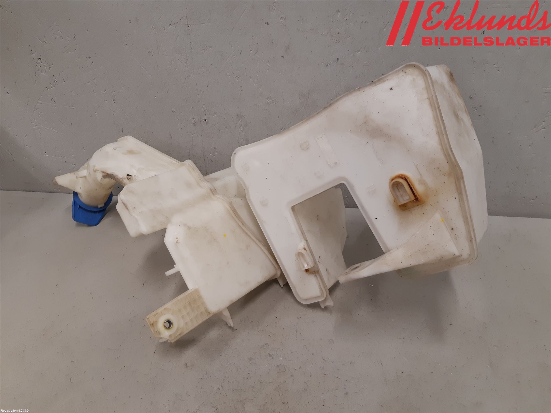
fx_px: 414
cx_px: 276
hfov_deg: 67.3
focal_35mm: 26
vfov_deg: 53.1
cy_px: 206
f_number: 1.7
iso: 100
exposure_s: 1/50
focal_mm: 3.93
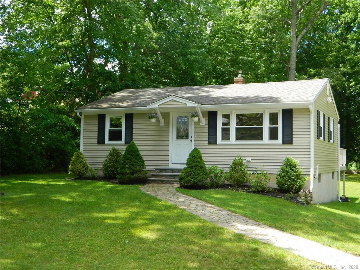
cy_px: 135
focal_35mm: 47
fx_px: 489
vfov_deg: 30.9
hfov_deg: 40.4
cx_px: 180
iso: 80
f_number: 3.6
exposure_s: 1/200
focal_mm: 8.4
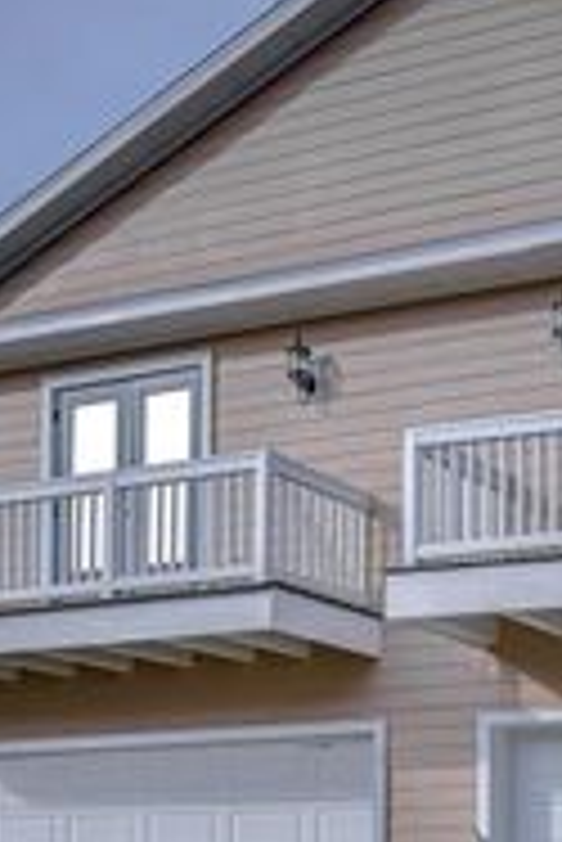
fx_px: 1309
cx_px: 755
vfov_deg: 34.3
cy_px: 700
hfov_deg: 21.6
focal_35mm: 56
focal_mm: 14
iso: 100
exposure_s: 1/1250
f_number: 4
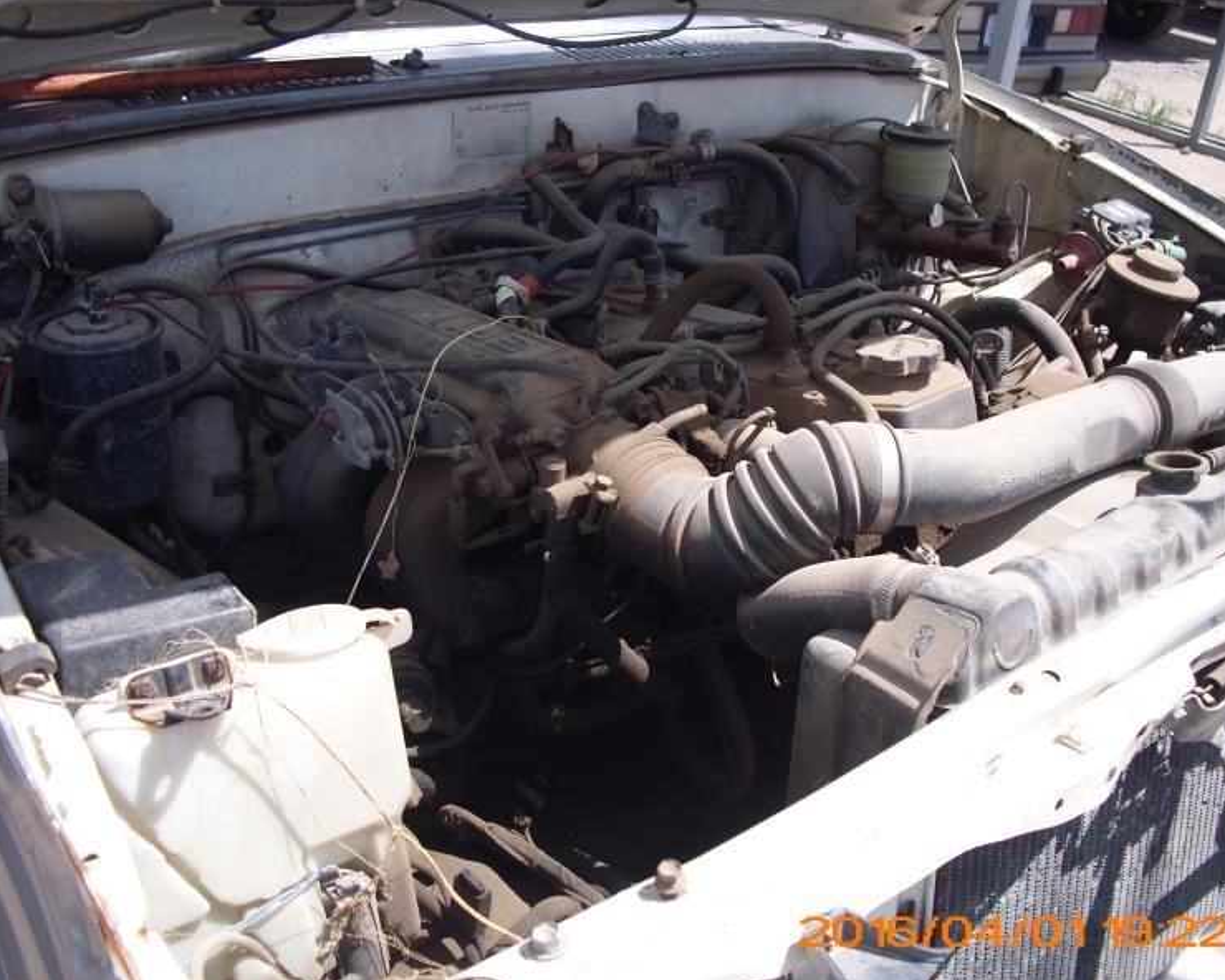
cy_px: 490
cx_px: 657
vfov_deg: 39.2
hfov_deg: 47.9
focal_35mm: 38
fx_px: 1378
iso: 80
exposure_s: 1/100
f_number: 7.8
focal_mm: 6.3
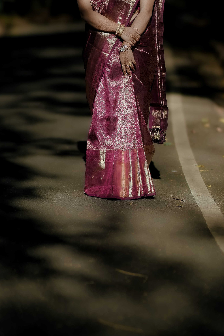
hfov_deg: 10.6
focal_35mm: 129
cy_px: 91
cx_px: 115
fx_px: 1204
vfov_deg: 15.8
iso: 200
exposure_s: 1/5000
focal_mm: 85
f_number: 1.6
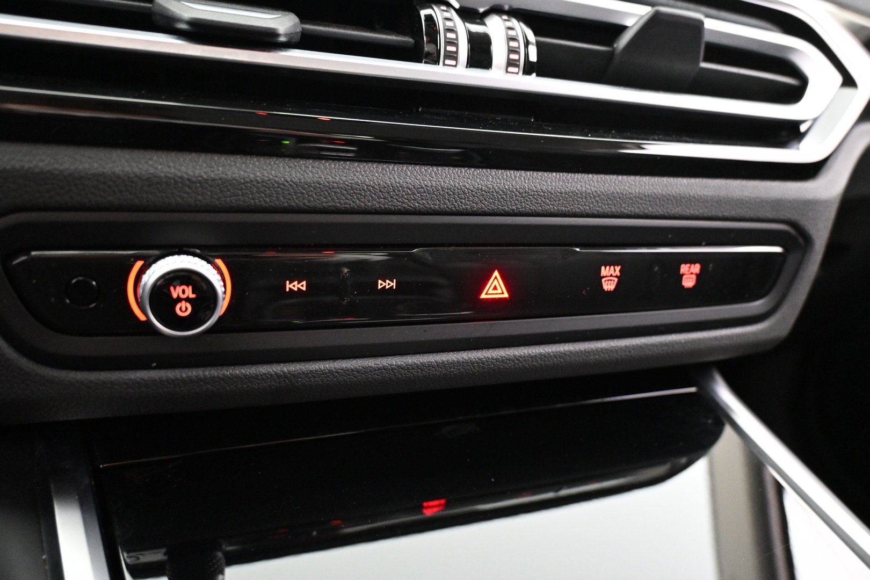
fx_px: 652
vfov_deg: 47.9
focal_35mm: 27
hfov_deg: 67.4
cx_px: 435
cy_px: 290
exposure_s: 1/10
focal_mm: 18
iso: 4000
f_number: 3.5
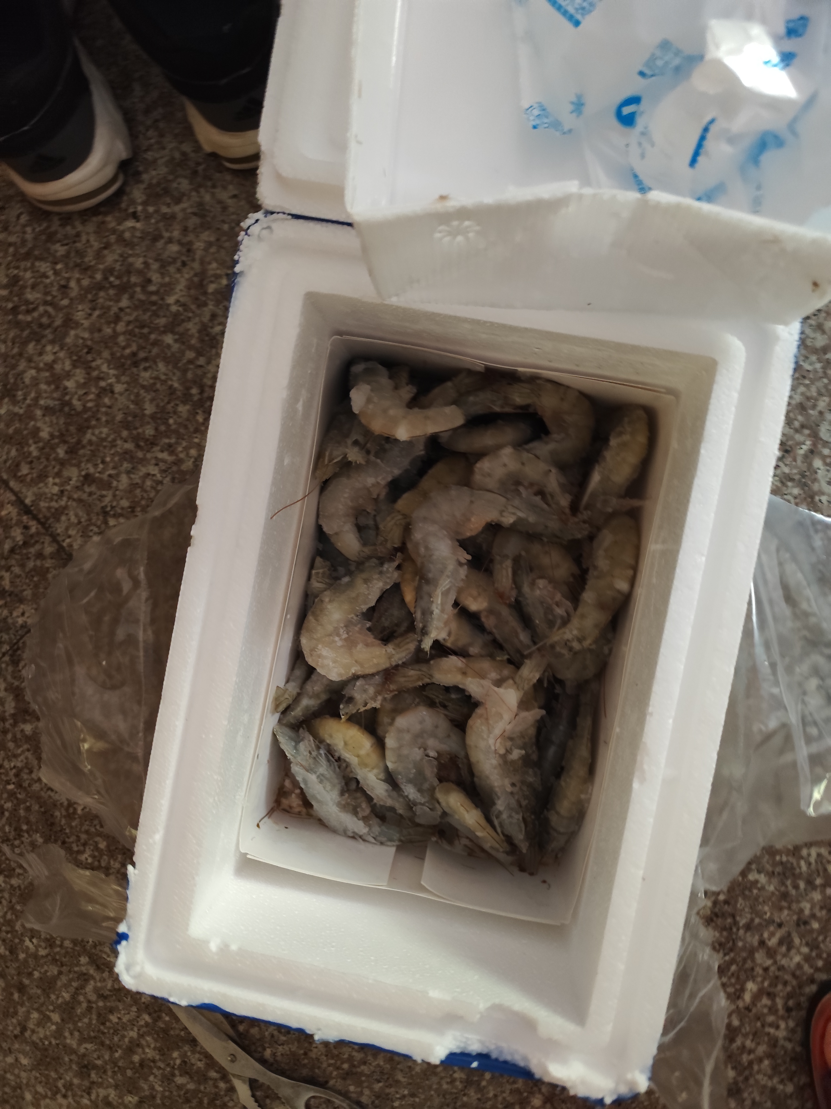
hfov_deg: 58.9
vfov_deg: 73.9
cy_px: 554
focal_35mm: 23
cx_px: 416
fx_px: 736
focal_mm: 6.14
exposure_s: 1/16.7
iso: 3200
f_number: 1.65
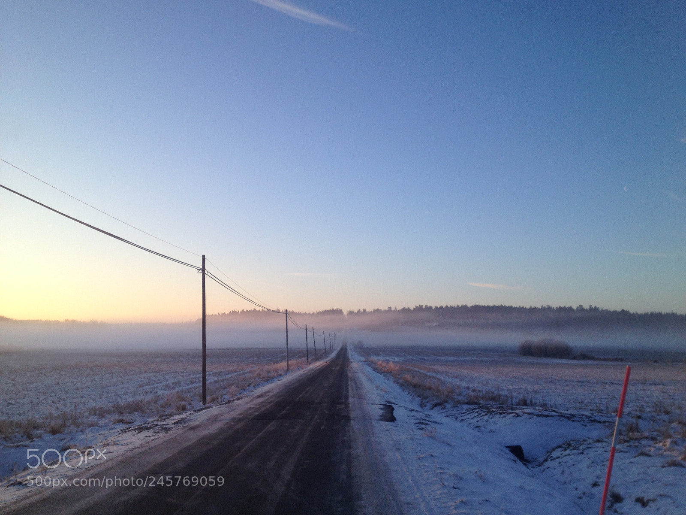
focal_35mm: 35
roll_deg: -0.6
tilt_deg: +7.6
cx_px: 343
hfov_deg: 52.6
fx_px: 694
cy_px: 258
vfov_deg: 40.7
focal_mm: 4.28
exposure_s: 1/620
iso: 50
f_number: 2.4
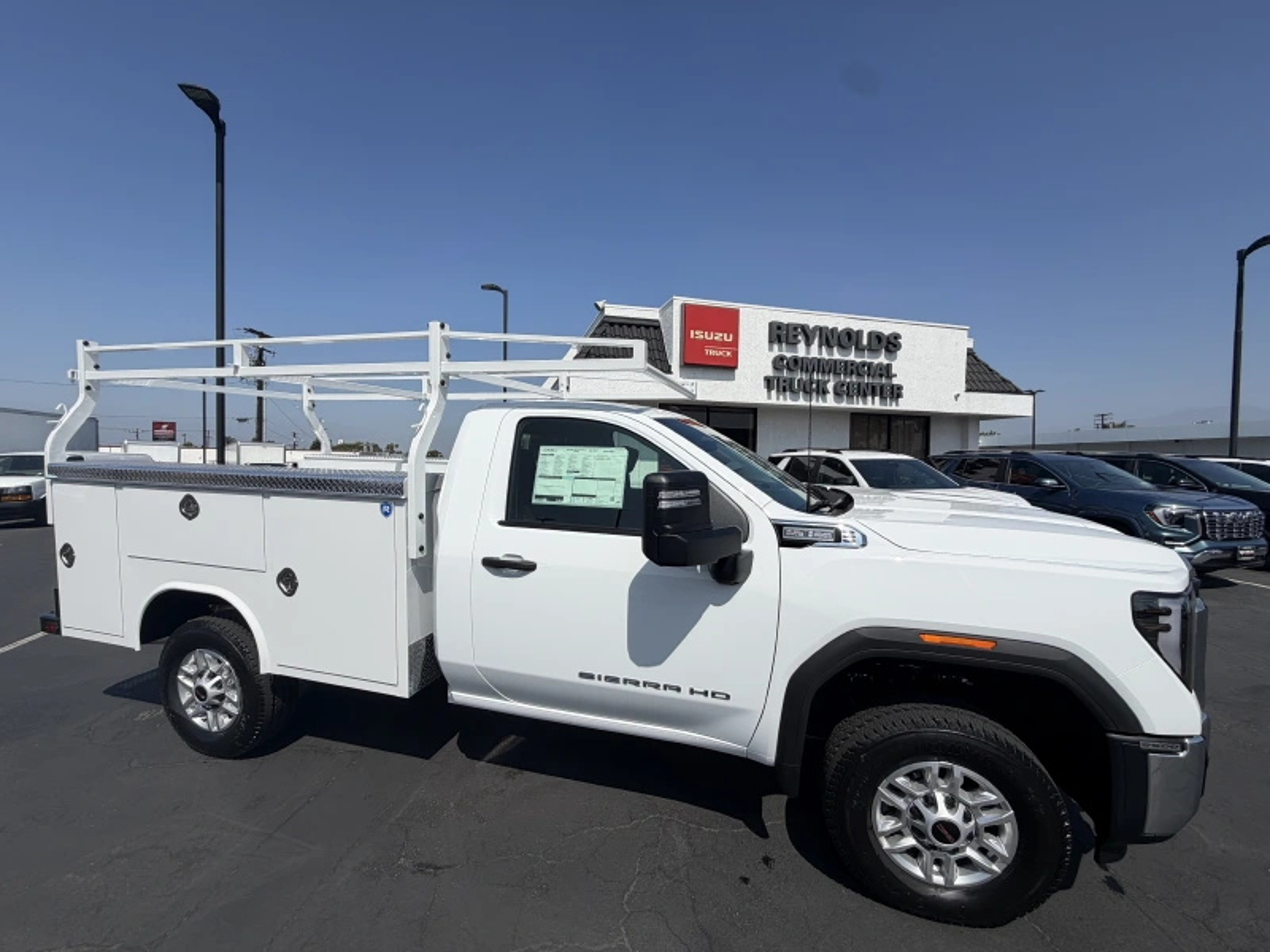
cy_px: 476
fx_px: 514
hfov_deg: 102.1
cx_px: 635
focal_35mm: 14
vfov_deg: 85.7
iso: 20
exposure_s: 1/1961
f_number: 2.2
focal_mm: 2.22
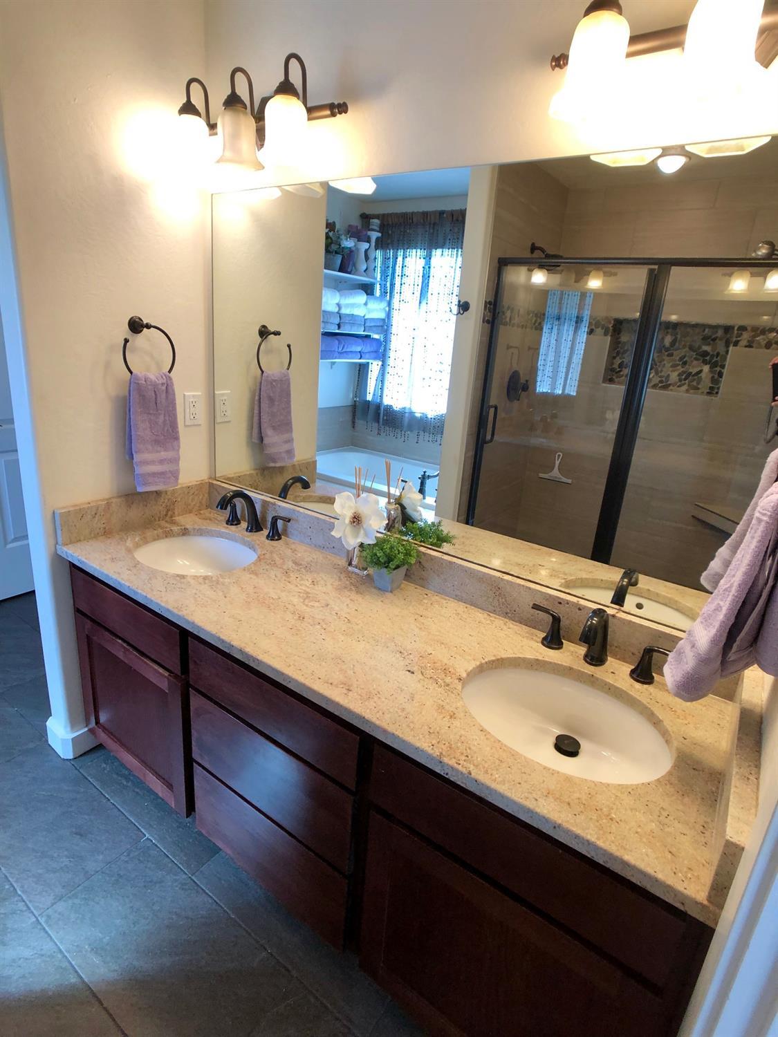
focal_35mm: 28
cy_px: 518
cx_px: 389
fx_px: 839
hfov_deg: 49.7
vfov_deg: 63.4
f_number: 1.8
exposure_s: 1/30
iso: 20
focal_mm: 3.99
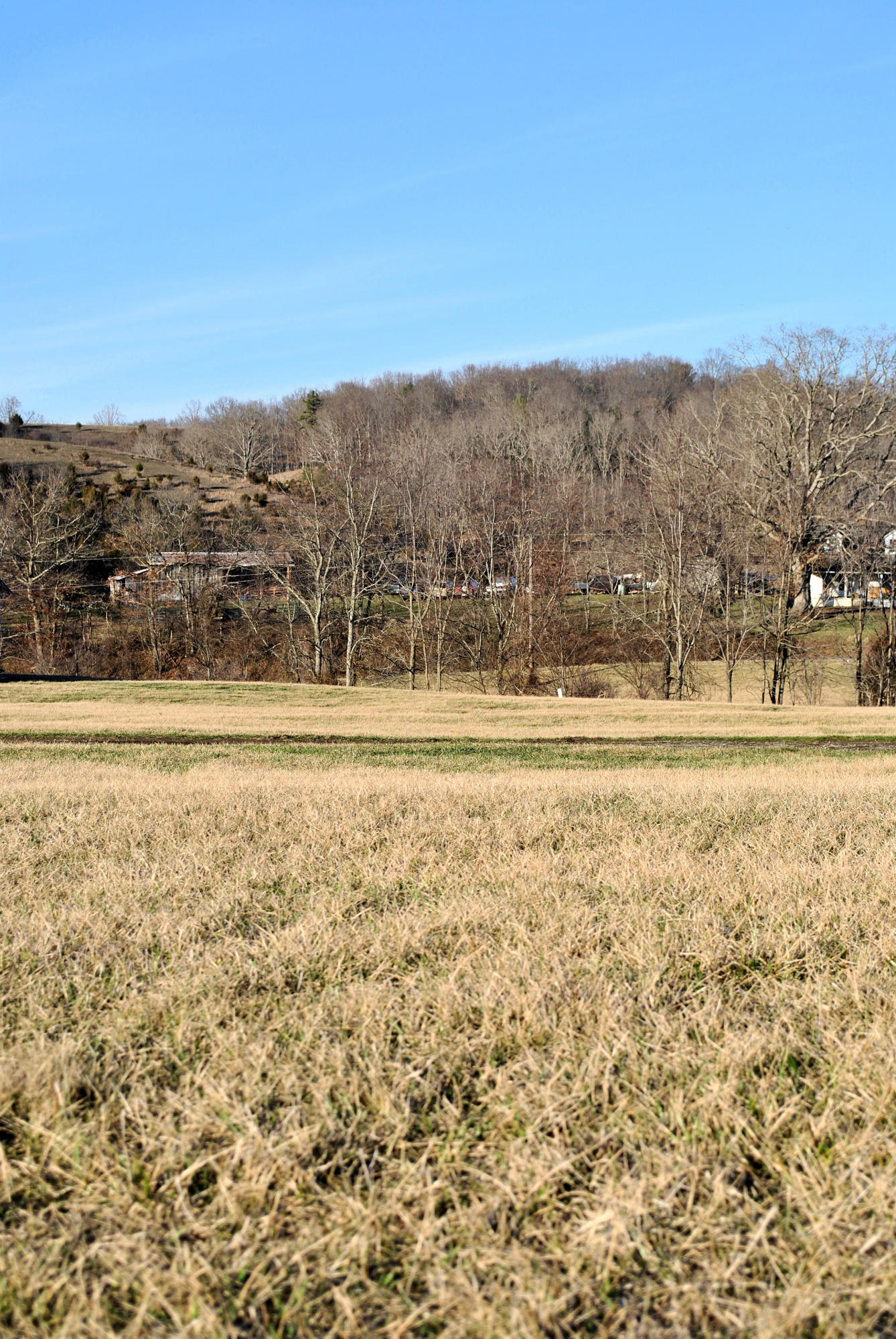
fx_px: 2513
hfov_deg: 20.2
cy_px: 670
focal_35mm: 68
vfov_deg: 29.8
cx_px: 448
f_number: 8
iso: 100
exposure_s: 1/250
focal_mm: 45
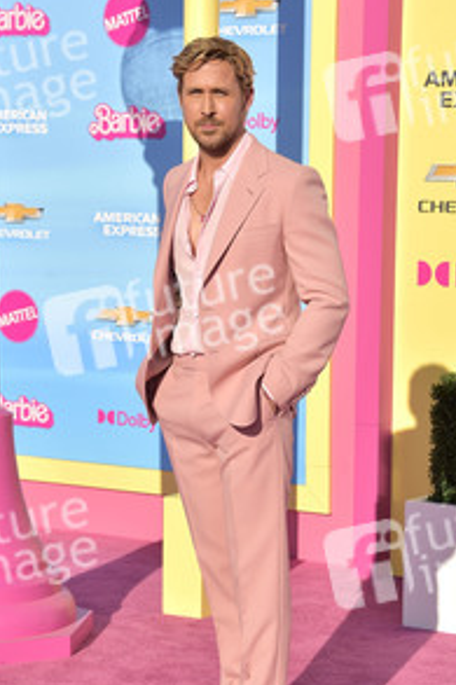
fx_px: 1769
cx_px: 233
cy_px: 437
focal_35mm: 93
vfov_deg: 21.9
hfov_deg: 14.7
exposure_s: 1/640
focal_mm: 68
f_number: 6.3
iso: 100
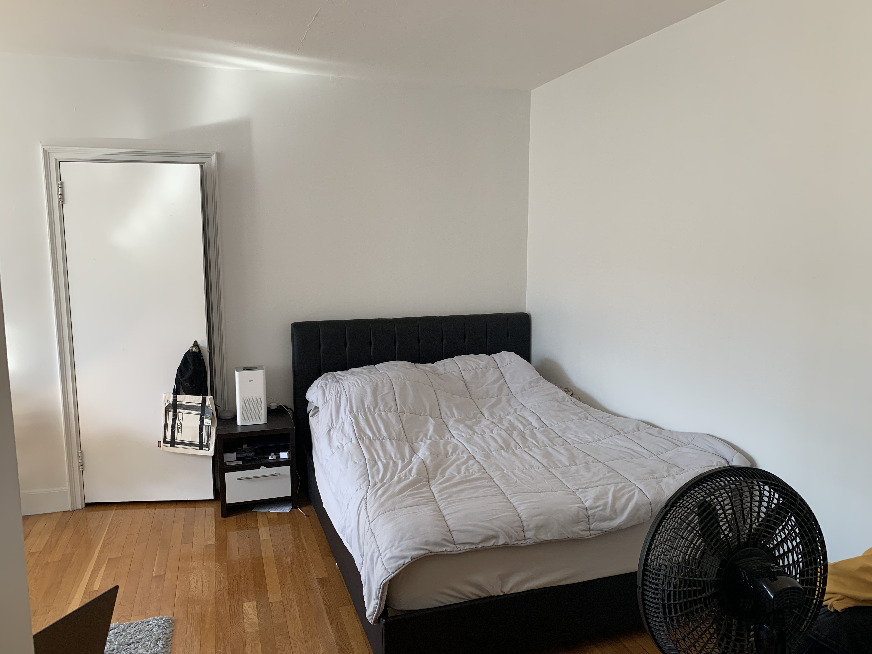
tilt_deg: -9.3
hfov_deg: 67.3
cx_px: 436
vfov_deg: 53.1
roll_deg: +0.6
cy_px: 327
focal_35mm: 26
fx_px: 655
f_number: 1.8
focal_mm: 4.25
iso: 80
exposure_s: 1/121
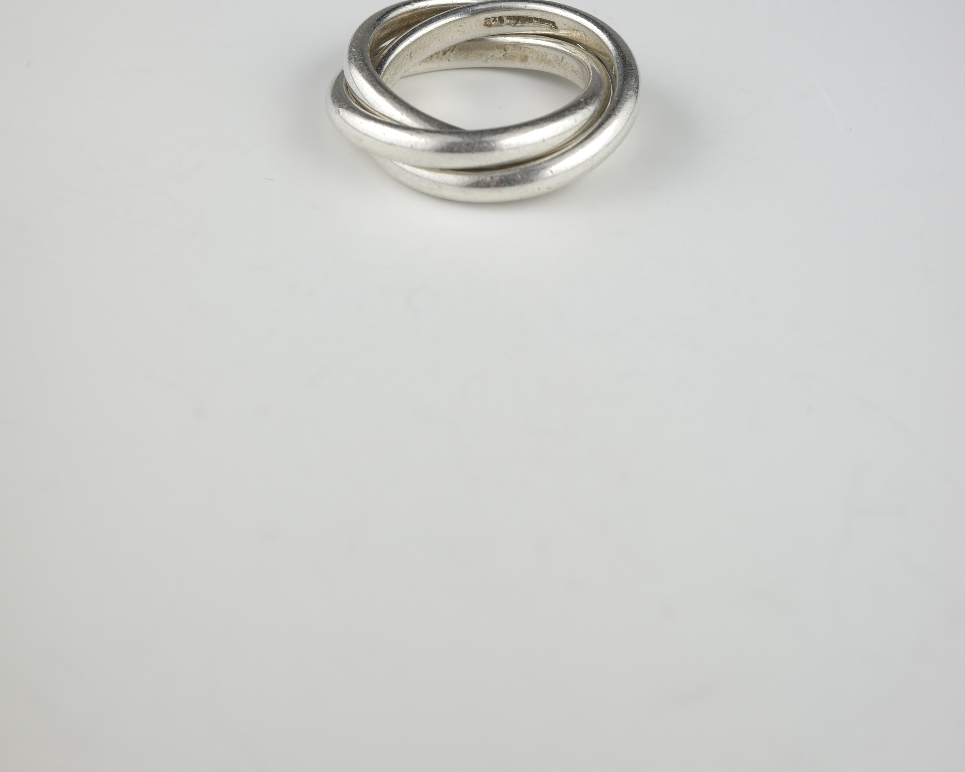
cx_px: 487
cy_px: 81
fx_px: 1628
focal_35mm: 57
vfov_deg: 25.8
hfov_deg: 33.0
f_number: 6.3
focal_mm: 26
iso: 100
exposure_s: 1/60
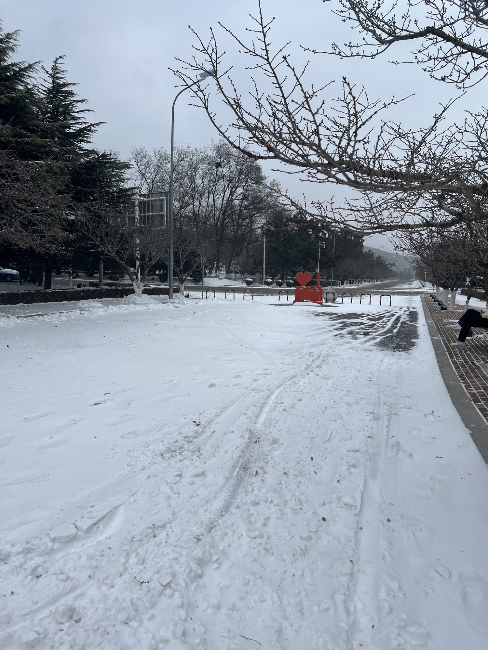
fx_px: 489
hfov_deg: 53.1
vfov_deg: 67.3
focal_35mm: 26
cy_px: 325
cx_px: 244
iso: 50
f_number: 1.5
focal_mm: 5.7
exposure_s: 1/1488
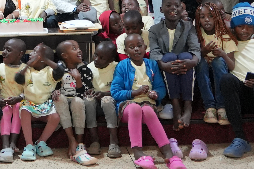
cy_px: -19
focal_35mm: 84
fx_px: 593
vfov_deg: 15.8
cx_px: 23
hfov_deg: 23.5
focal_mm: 19.9
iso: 2000
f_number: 4
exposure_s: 1/30
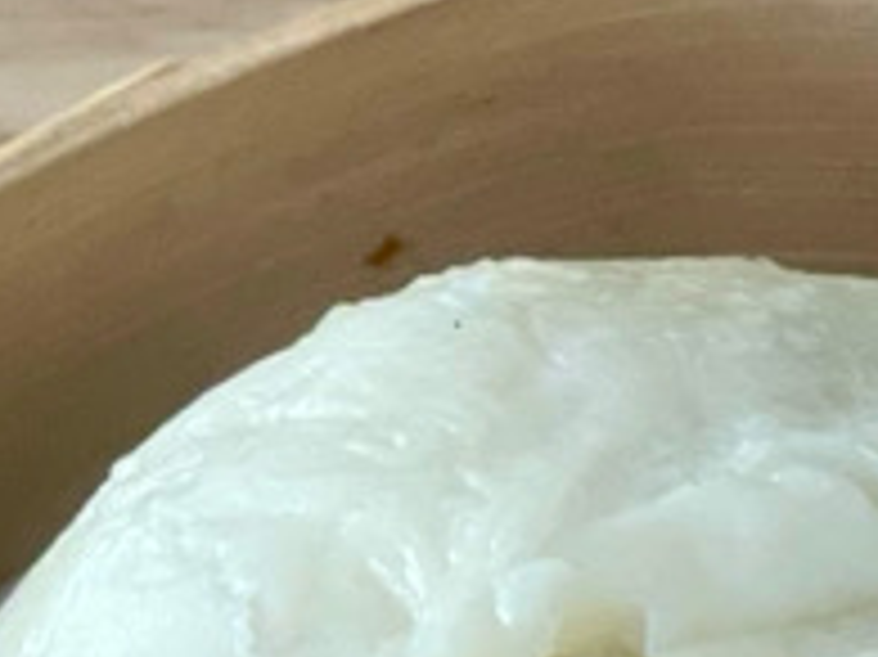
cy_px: 1224
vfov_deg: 6.8
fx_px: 5399
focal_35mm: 213
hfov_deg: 9.2
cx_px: 851
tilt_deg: -50.3
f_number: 2
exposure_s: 1/100
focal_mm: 6
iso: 125
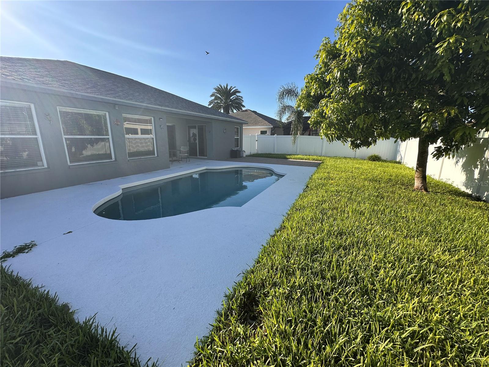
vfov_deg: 85.7
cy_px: 184
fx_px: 198
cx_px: 244
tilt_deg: -12.9
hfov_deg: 102.1
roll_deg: -0.4
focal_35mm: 14
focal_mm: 2.22
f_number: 2.2
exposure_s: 1/1276
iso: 50
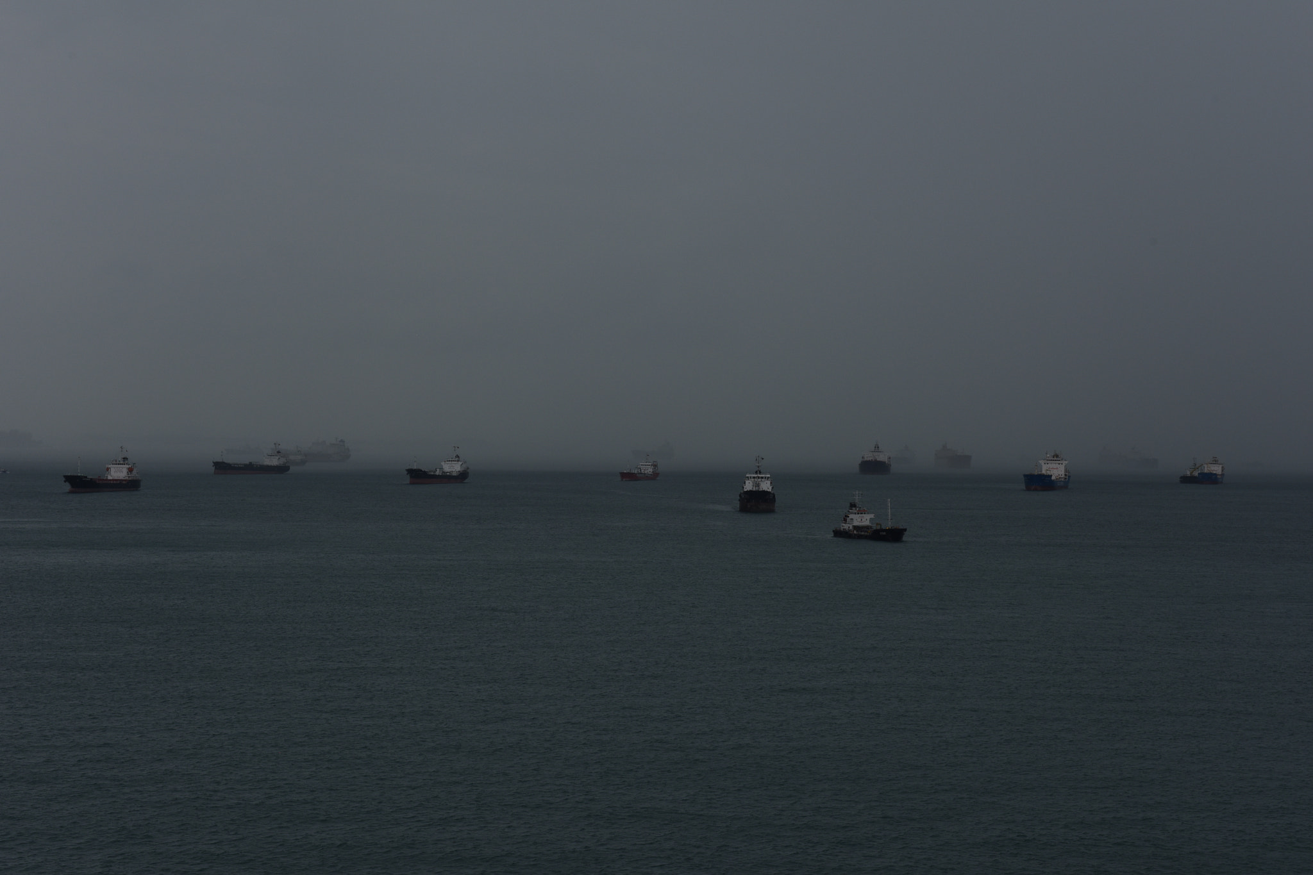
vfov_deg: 19.5
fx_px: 2553
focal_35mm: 70
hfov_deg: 28.8
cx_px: 656
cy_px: 438
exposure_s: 1/800
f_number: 11
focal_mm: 70
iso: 320
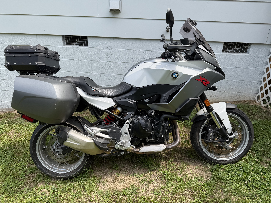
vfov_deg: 56.8
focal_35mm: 24
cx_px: 136
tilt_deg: -22.1
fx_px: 188
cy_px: 102
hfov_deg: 71.6
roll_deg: -1.7
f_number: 1.78
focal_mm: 6.76
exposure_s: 1/1337
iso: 80
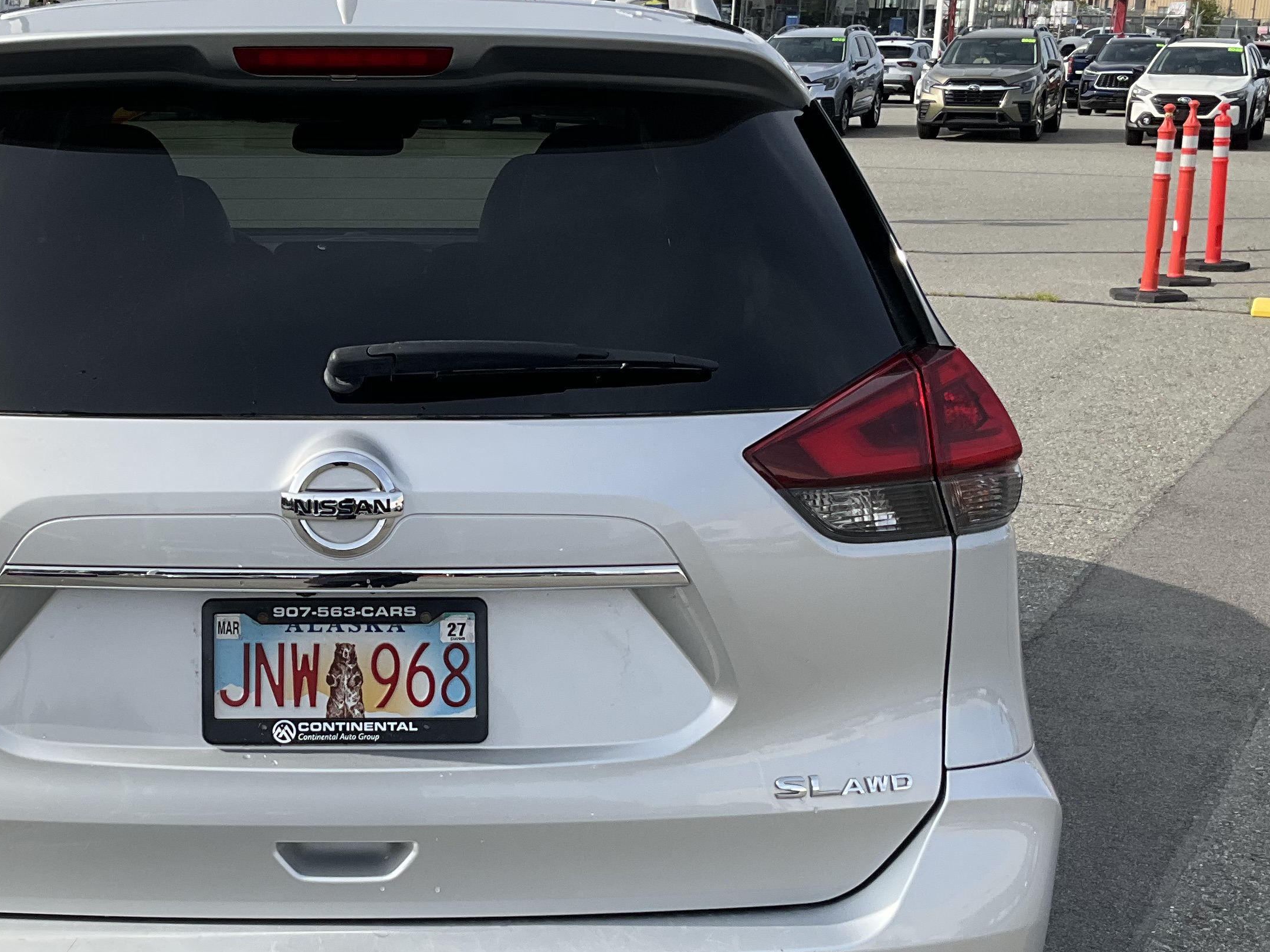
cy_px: 593
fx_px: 1981
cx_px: 391
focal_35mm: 54
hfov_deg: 35.1
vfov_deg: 27.0
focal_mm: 3
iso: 25
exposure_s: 1/1490
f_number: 1.8
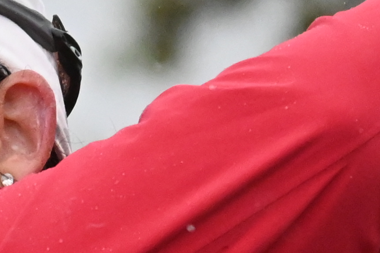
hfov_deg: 0.9
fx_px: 25500
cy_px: 335
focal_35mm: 2416
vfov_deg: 0.6
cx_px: -175
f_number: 6.3
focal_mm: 250
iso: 2800
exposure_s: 1/4000
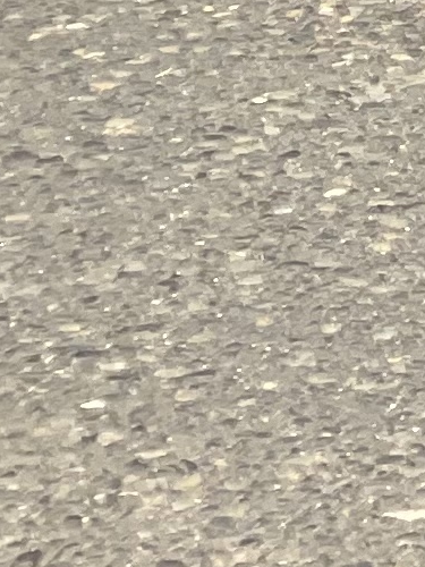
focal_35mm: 234
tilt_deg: +2.2
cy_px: -993
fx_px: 3831
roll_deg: -1.2
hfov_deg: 5.4
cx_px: 1774
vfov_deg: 7.6
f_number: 1.8
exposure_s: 1/816
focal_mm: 3
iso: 16
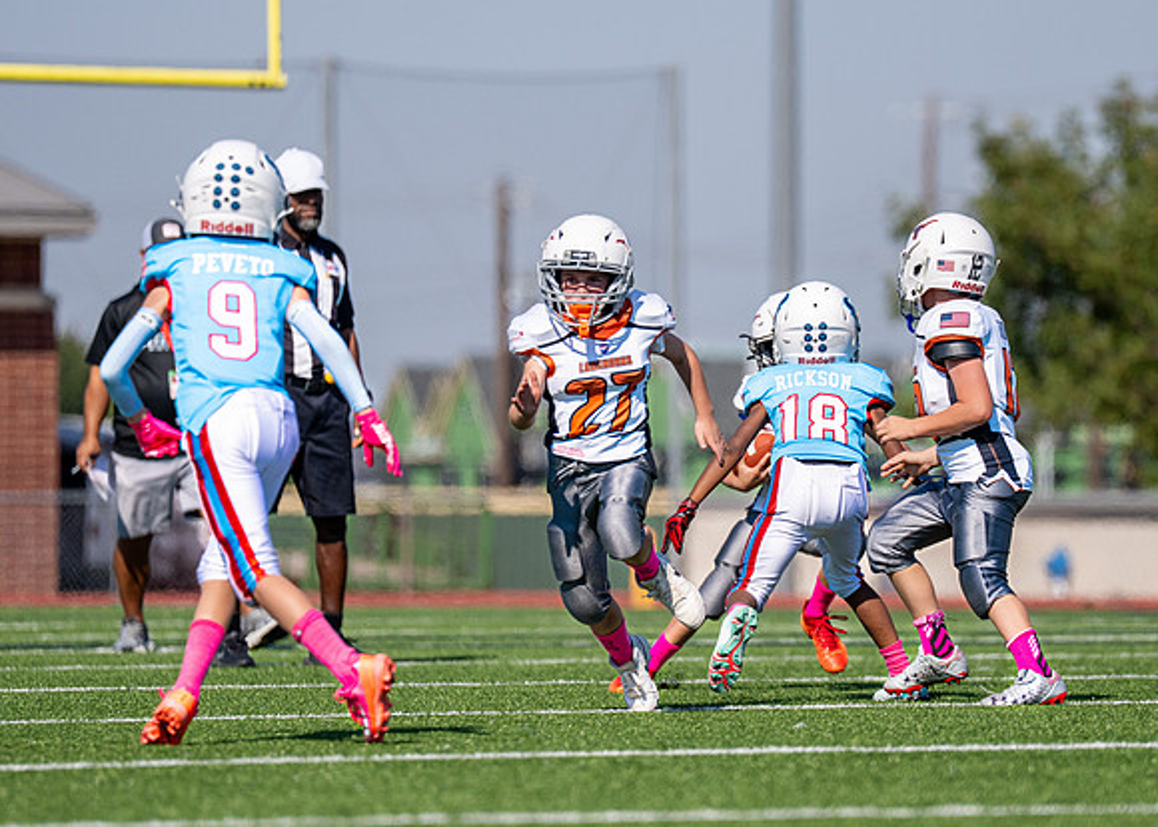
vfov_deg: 4.0
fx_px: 11827
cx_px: 833
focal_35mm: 360
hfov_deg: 5.6
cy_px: 423
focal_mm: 200
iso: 100
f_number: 2.8
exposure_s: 1/3200
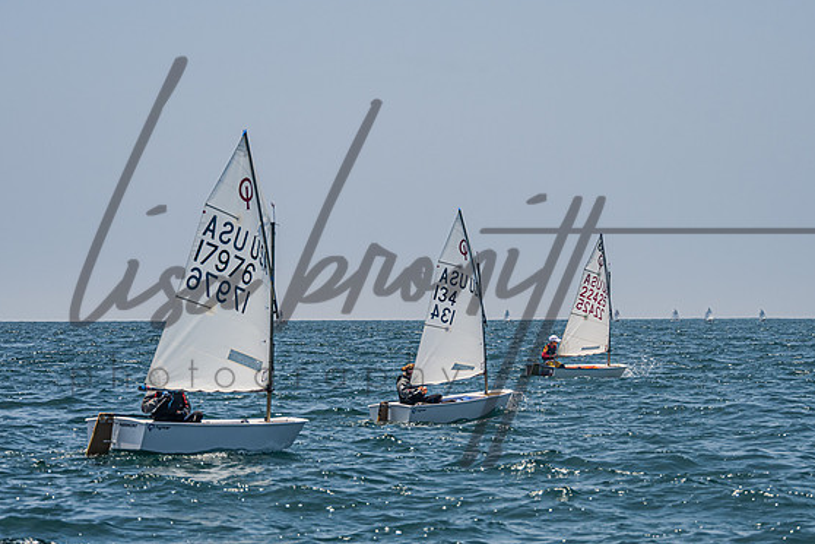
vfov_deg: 9.2
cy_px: 354
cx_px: 447
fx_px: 3373
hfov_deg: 13.8
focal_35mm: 149
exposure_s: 1/2000
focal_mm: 105
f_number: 6.7
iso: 250
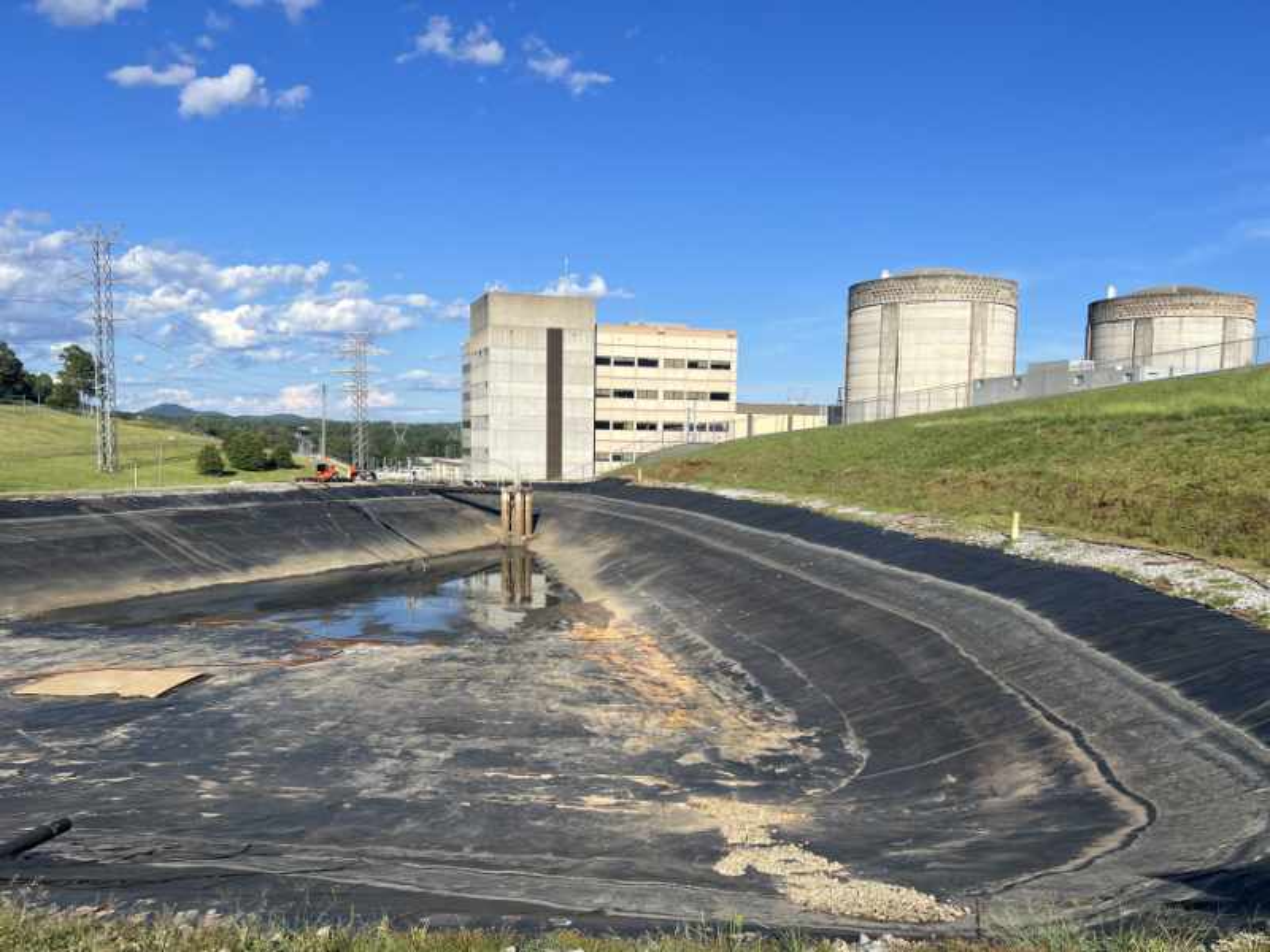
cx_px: 635
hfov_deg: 67.3
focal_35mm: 26
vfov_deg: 53.1
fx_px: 954
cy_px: 476
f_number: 1.5
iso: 50
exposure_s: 1/5319
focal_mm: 5.7
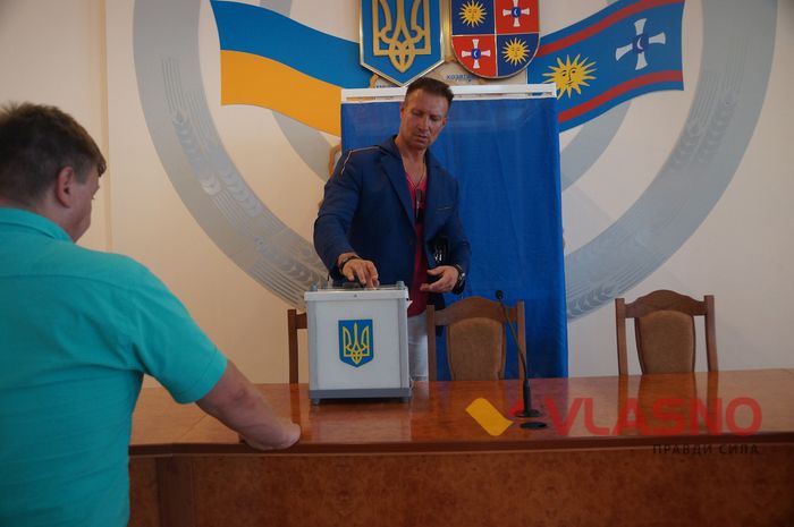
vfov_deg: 43.5
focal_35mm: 30
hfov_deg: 62.0
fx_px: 661
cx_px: 397
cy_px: 264
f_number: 4
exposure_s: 1/60
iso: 1000
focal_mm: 20
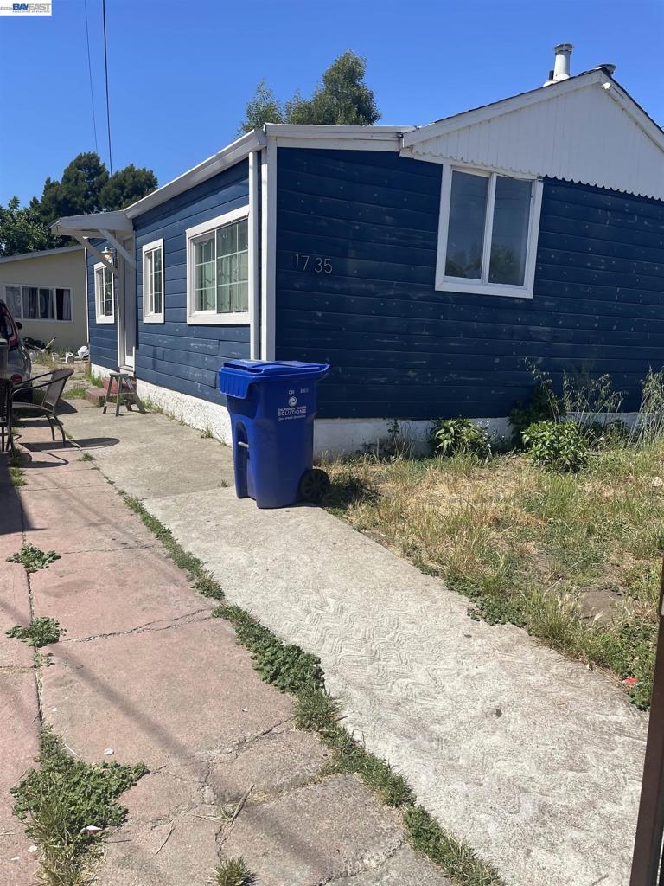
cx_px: 332
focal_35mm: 26
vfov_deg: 67.3
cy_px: 443
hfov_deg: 53.1
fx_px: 665
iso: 32
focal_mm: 4.2
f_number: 1.6
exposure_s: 1/3731
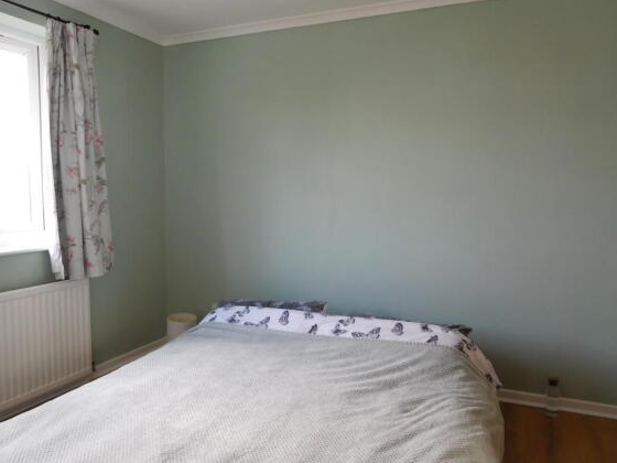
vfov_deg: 53.1
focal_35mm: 26
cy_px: 230
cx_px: 306
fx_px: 463
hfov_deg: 67.3
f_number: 3.4
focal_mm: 4.5
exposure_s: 1/30
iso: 125
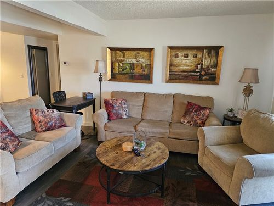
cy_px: 103
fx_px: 182
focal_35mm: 23
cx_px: 137
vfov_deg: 58.9
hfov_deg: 73.9
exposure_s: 1/60
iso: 640
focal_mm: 6.3
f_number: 1.7
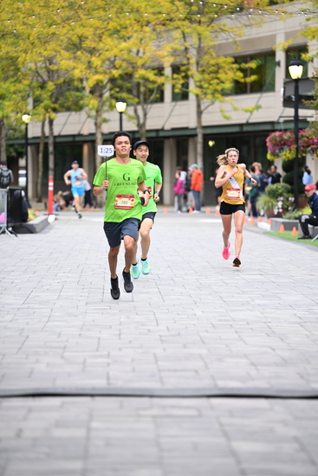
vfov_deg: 15.2
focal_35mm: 135
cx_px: 159
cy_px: 238
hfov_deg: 10.2
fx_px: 1787
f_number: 2.8
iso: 1250
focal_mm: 135
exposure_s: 1/1250
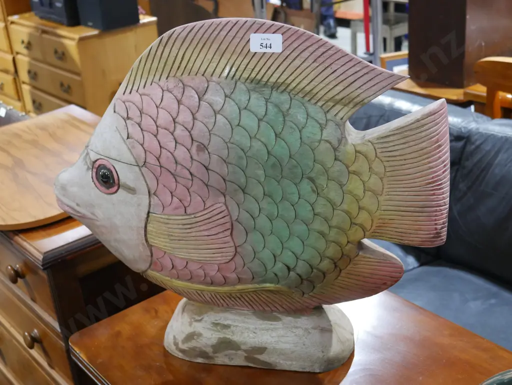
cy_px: 192
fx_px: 740
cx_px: 256
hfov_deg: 38.2
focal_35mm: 50
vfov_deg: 29.1
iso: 2500
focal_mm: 25
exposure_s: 1/60
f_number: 5.3
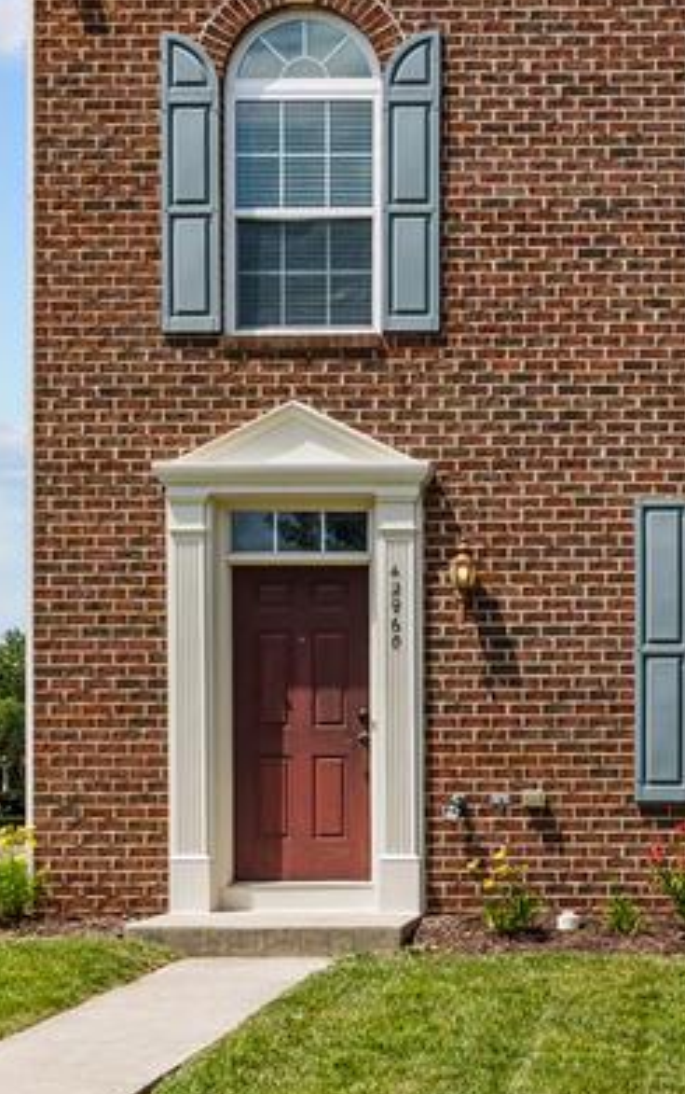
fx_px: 1789
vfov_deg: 33.6
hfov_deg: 21.0
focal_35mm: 60
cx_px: 663
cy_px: 750
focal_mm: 16
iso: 100
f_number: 9
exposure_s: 1/60
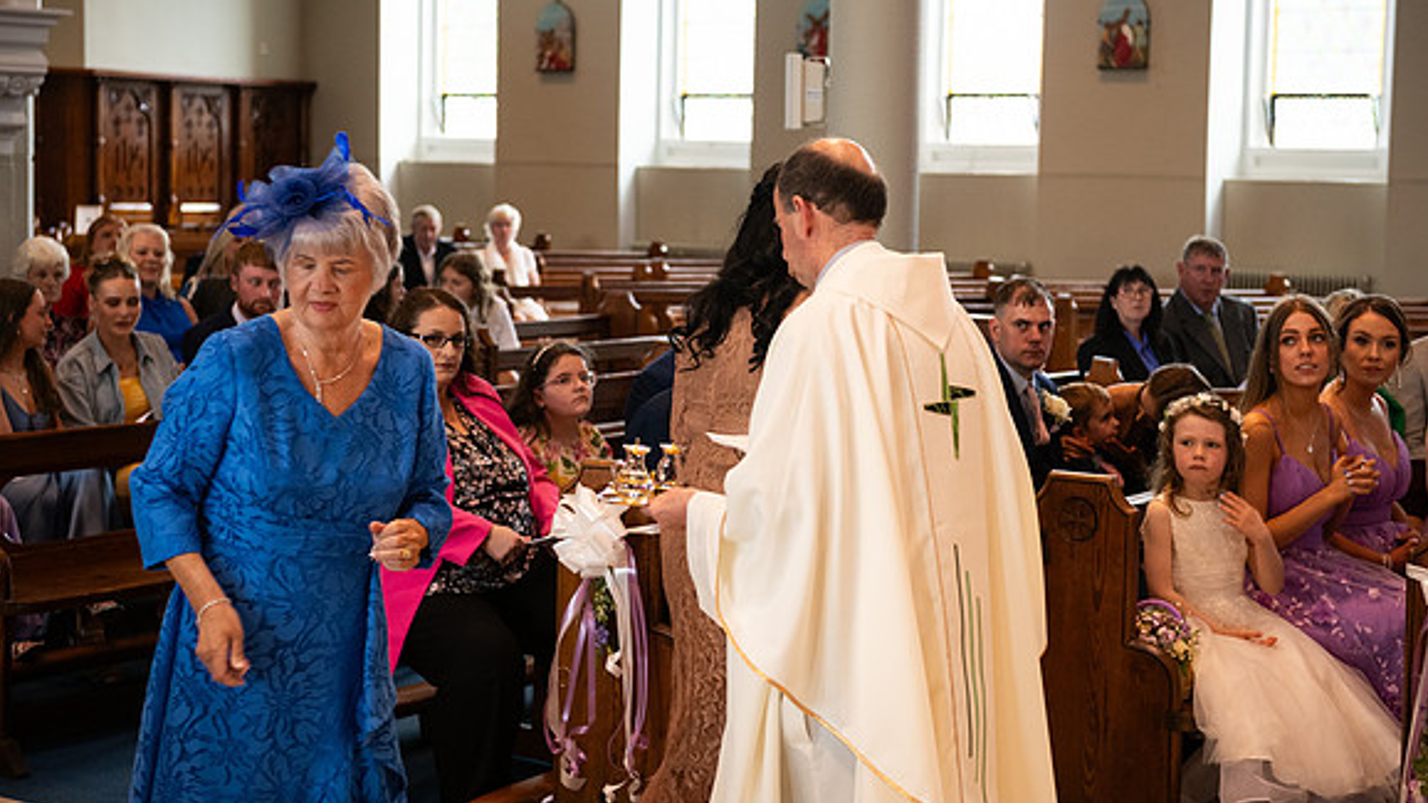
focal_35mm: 61
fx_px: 2310
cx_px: 714
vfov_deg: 19.7
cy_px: 337
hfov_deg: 34.4
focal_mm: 58
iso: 800
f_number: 3.5
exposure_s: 1/160
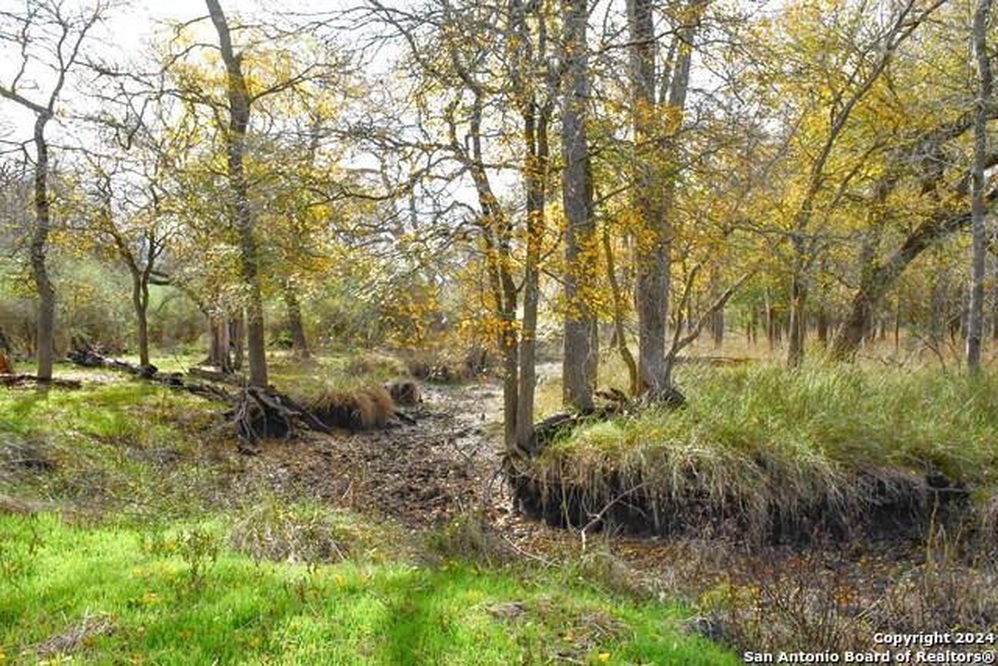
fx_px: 915
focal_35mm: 33
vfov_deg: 40.0
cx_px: 499
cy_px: 333
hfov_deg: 57.2
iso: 3200
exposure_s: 1/1250
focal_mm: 22
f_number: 18
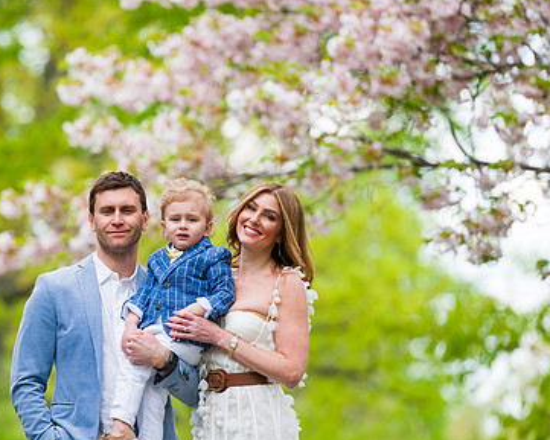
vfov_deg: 5.1
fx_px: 4901
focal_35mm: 301
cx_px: 151
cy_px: 254
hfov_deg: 6.4
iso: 200
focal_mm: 200
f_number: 4
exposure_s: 1/400
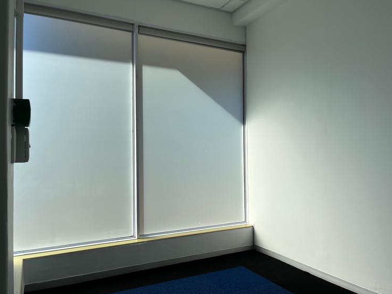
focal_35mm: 28
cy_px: 145
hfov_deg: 63.4
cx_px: 205
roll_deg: +0.7
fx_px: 317
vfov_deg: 49.7
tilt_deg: +1.1
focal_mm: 5.1
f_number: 1.6
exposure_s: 1/2179
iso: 50
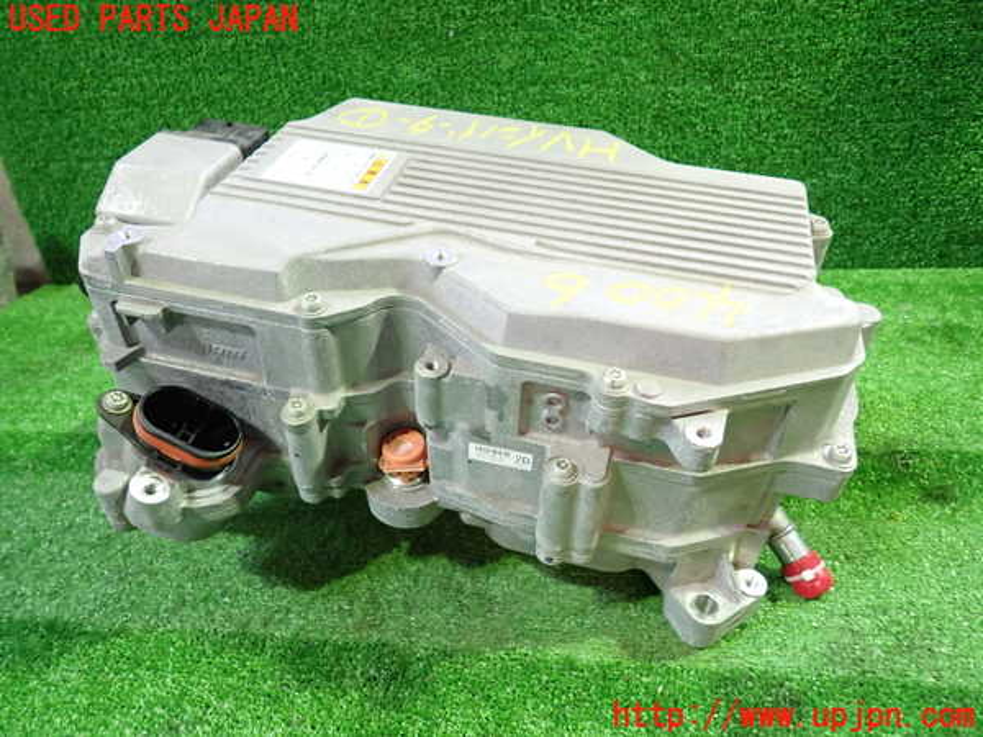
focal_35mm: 25
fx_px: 710
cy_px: 368
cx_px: 492
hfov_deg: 69.4
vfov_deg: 54.9
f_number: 2
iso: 500
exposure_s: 1/30
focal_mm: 4.5
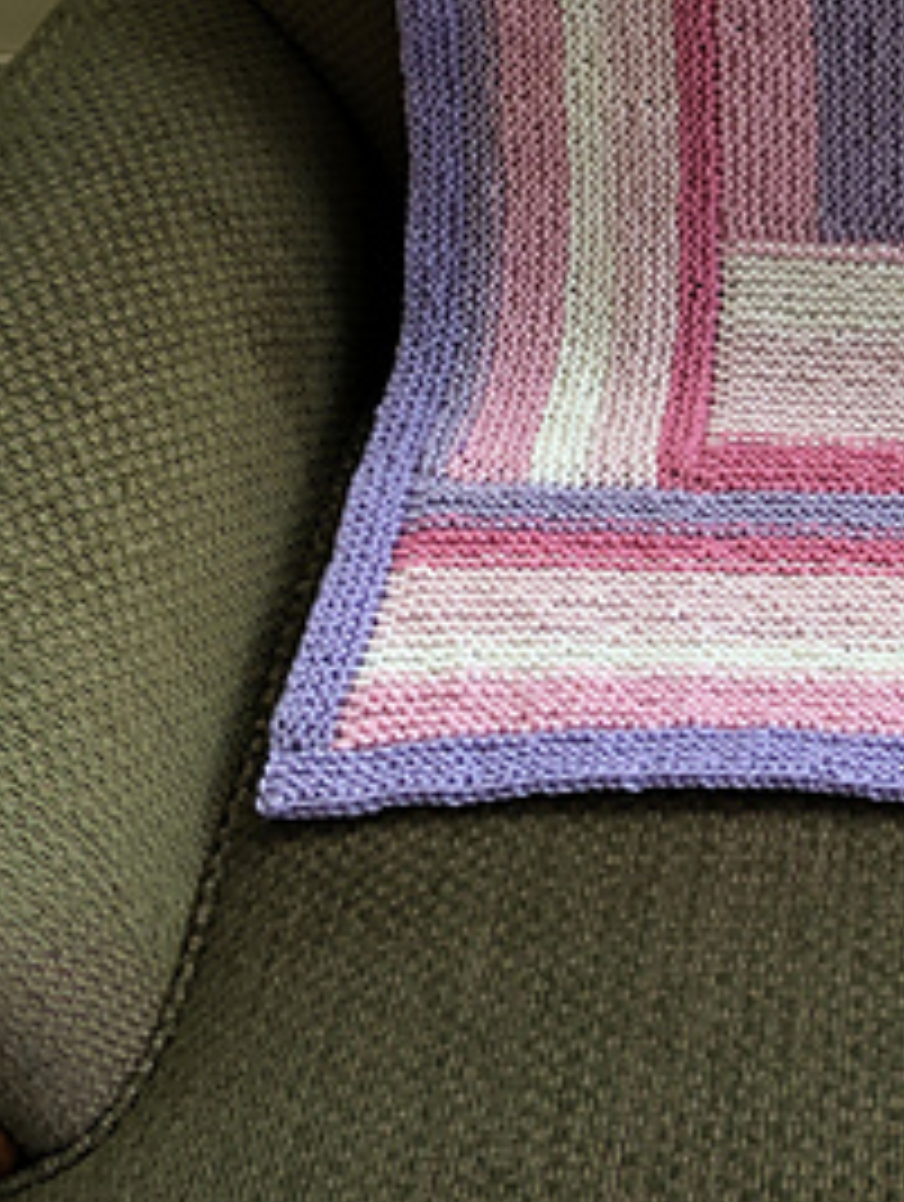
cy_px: 90
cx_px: 1057
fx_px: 2327
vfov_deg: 27.7
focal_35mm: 67
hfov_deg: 20.7
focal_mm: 3.99
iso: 40
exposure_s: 1/120
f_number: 1.8
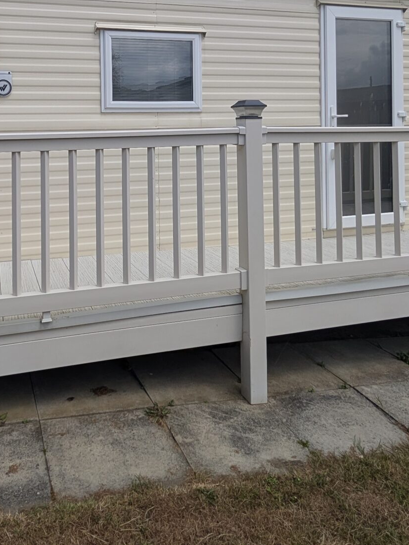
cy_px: 125
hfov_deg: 48.3
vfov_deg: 59.4
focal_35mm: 28
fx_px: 441
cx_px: 115
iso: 55
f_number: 1.7
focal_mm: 2.02
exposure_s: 1/4184
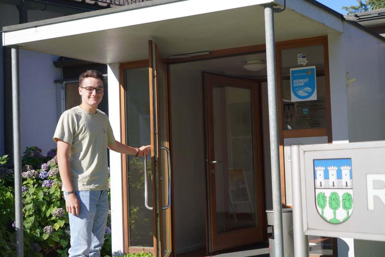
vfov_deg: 23.4
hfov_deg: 34.5
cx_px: 192
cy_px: 128
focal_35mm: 58
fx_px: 620
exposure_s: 1/320
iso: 100
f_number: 5
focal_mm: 58
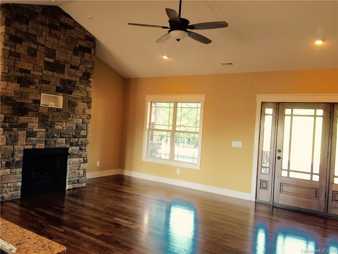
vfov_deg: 48.2
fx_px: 283
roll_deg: -4.9
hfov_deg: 61.7
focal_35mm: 29
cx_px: 169
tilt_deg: +0.3
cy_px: 127
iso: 32
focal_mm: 4.15
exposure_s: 1/15
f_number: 2.2
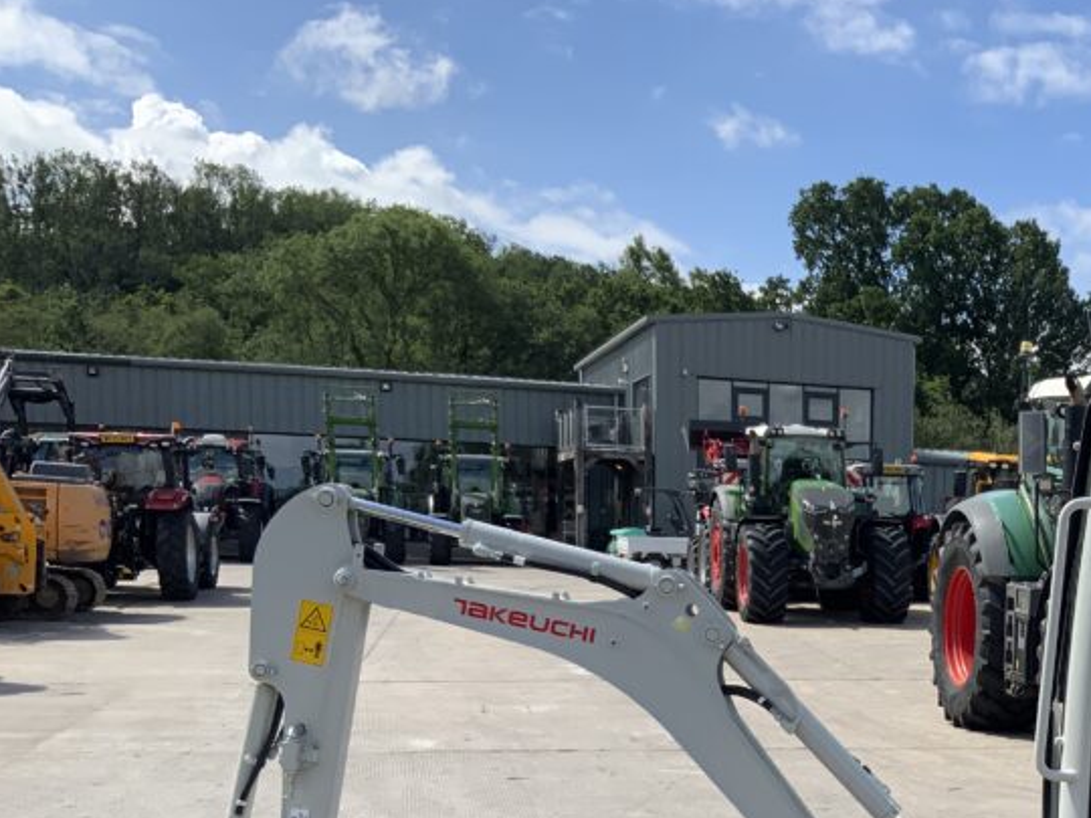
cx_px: 1014
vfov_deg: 25.8
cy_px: 729
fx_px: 1733
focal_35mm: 55
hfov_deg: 32.9
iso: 16
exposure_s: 1/1451
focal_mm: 3
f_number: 1.8
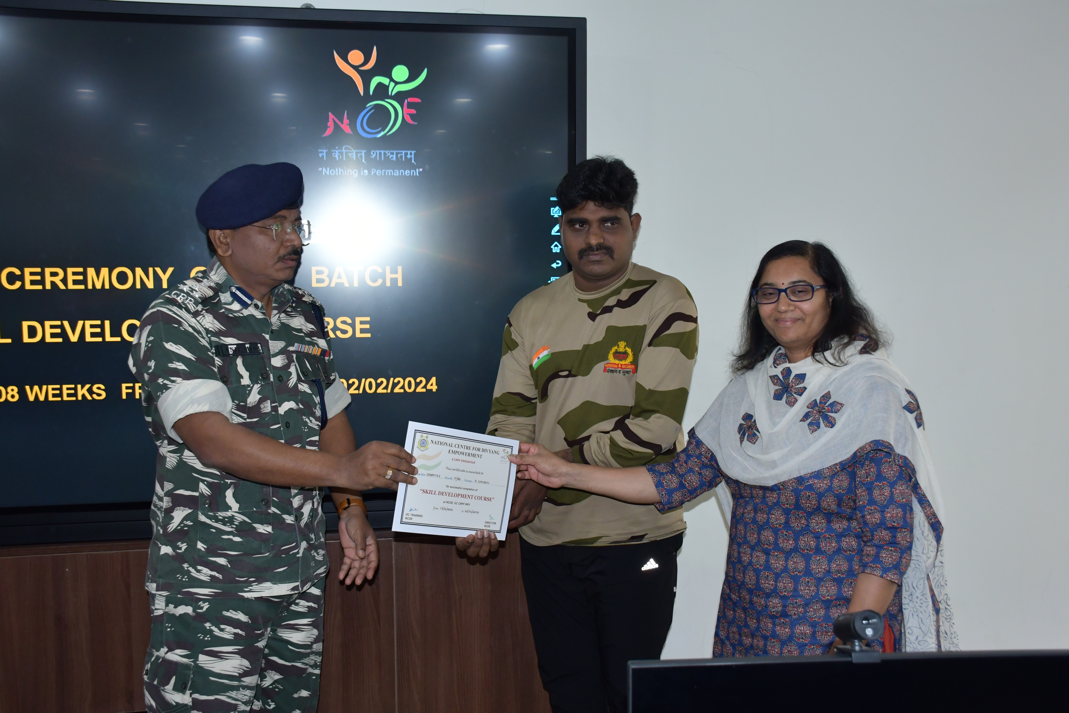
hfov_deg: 55.8
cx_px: 534
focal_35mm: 34
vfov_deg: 38.9
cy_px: 356
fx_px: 1010
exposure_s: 1/100
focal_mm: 23
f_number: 5.6
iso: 1000
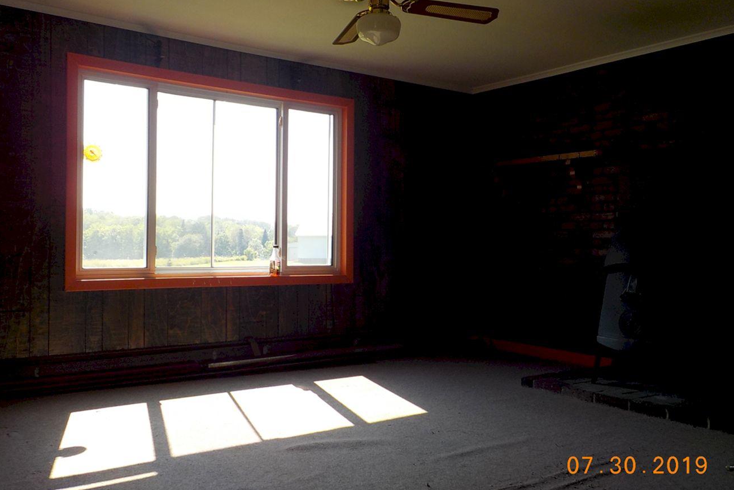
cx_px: 364
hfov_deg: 58.7
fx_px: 652
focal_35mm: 32
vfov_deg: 41.1
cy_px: 242
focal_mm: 4.1
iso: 125
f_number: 3.3
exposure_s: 1/200
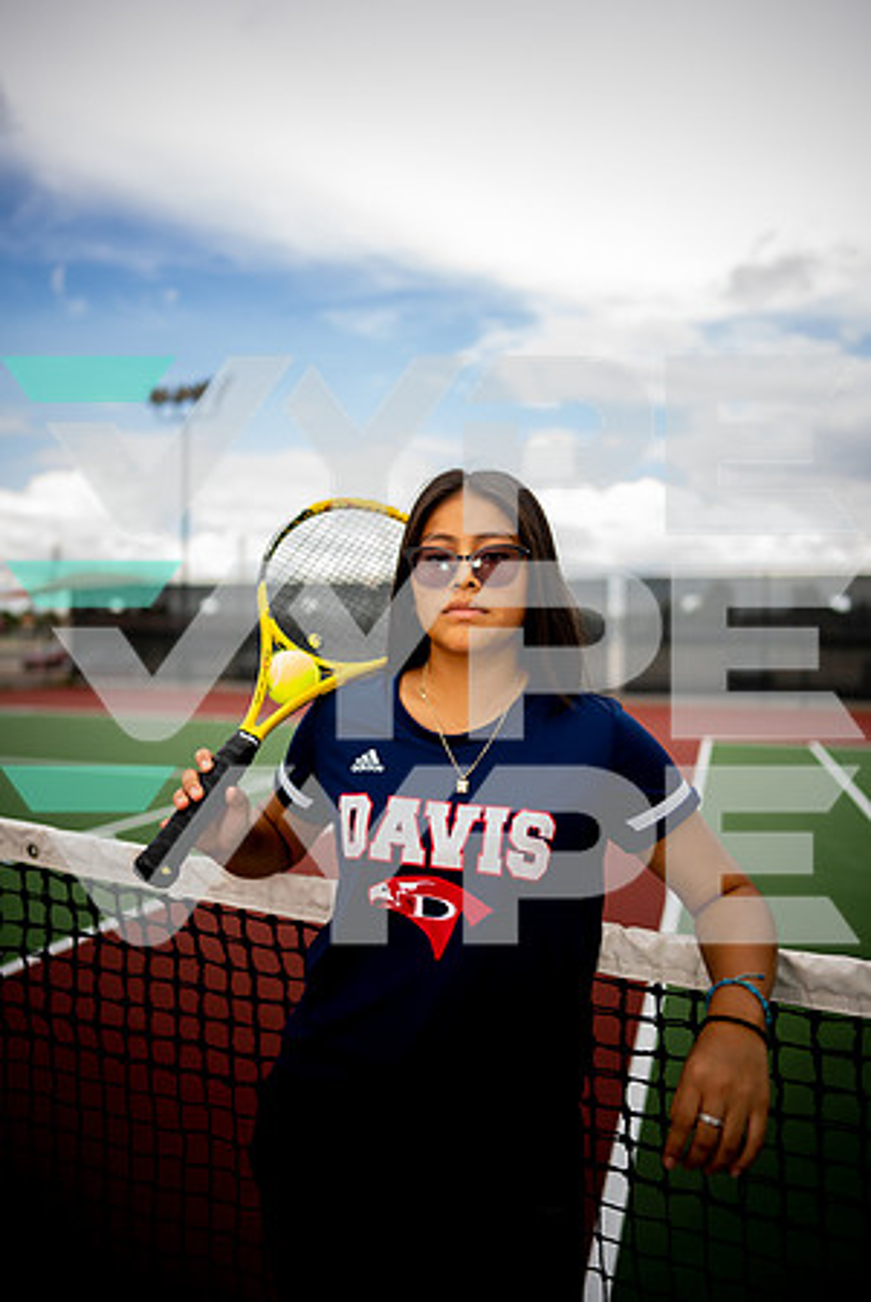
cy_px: 651
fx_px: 869
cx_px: 436
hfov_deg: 53.2
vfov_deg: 73.7
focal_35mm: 24
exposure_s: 1/1250
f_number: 1.4
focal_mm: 24
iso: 50
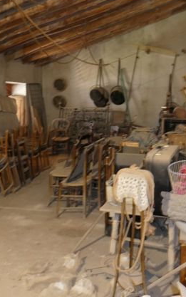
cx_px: 76
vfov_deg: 46.0
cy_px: 120
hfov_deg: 29.8
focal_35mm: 43
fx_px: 348
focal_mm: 4.3
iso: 200
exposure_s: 1
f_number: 3.3
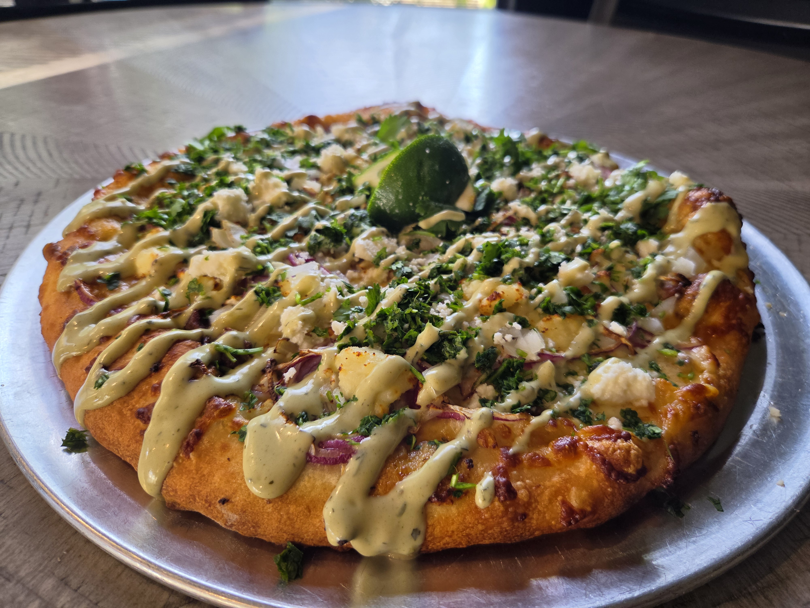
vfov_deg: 58.9
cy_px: 304
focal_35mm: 23
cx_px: 405
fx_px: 538
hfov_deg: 73.9
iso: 160
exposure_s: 1/120
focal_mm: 5.4
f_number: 1.8
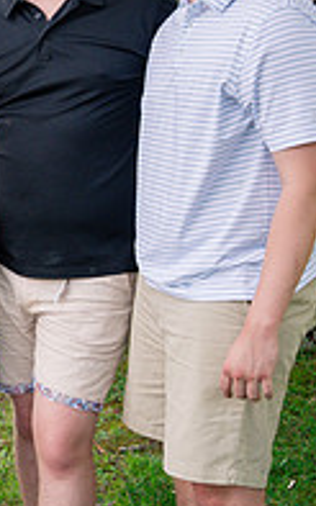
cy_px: 246
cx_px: -265
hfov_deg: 12.2
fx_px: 1351
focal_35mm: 98
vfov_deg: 21.2
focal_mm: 31
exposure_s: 1/250
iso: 800
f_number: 8
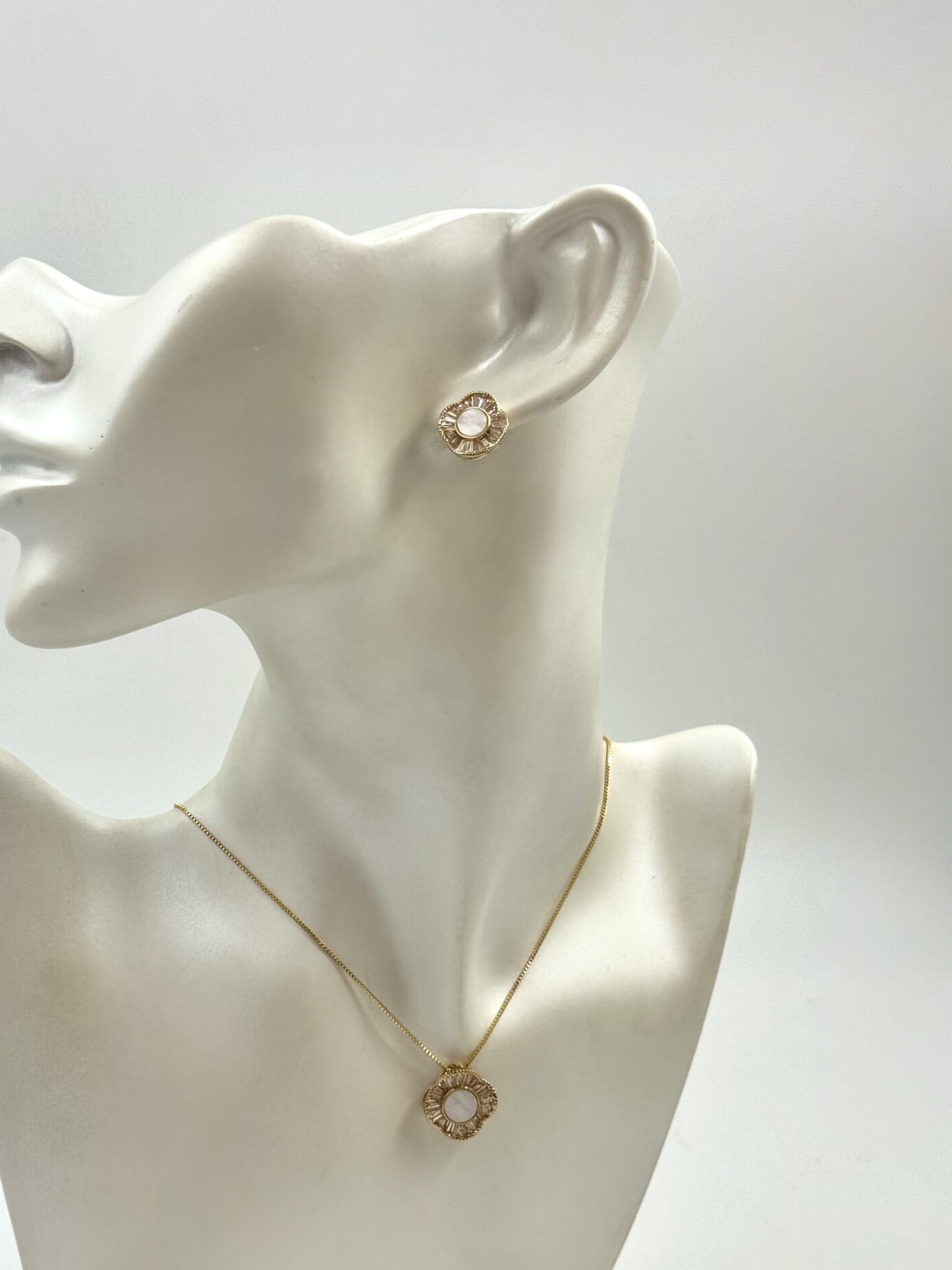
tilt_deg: -20.3
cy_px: 779
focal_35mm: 66
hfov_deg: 22.2
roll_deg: -2.0
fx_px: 2421
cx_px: 340
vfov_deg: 29.3
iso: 64
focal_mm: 6.76
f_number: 1.78
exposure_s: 1/1043
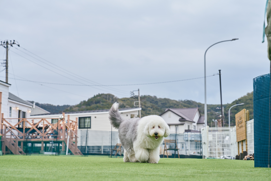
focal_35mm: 70
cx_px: 136
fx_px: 527
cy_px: 90
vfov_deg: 19.5
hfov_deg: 28.8
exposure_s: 1/320
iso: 160
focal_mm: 70
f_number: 3.5
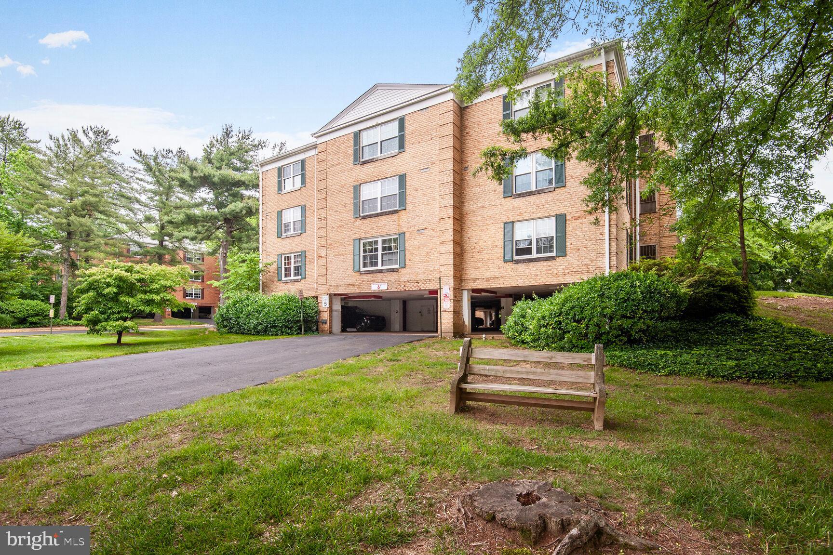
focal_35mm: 16
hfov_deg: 96.7
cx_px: 416
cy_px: 278
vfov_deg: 73.7
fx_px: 370
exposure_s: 1/160
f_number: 8
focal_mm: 16
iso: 200
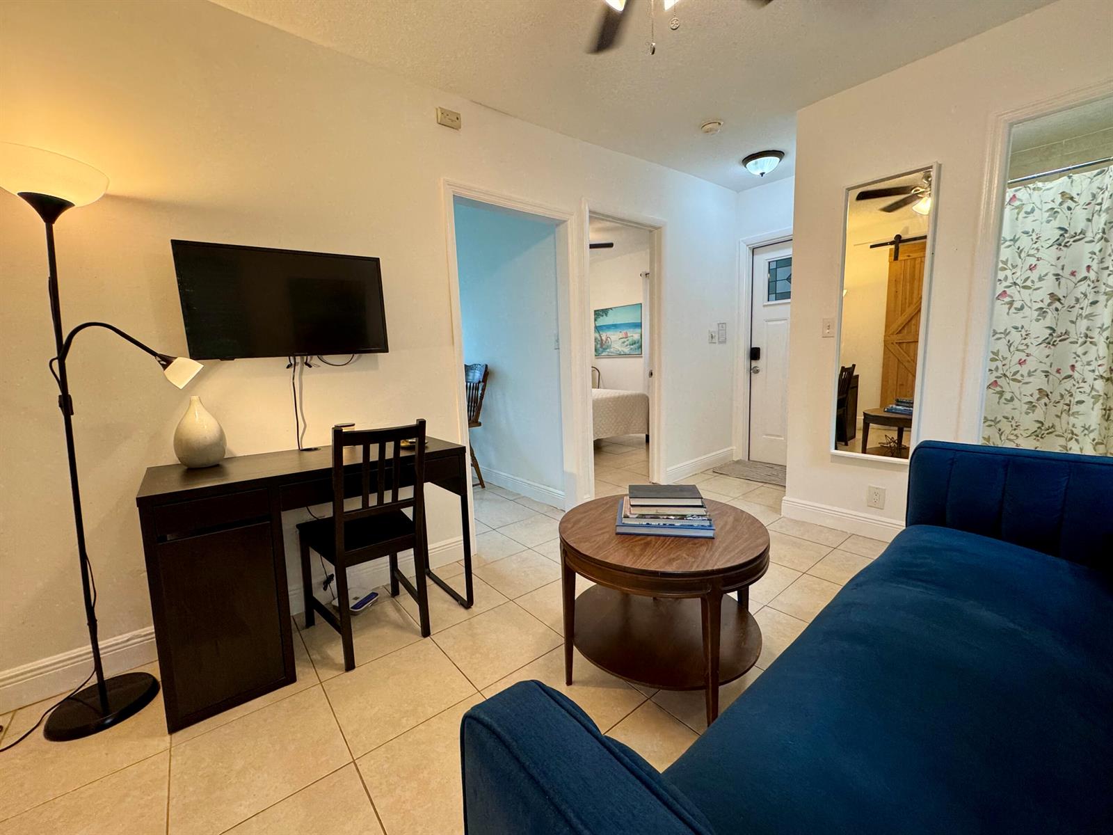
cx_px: 556
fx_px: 450
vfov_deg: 85.7
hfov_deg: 102.1
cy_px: 418
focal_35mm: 14
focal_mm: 2.22
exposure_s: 1/60
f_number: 2.2
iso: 160
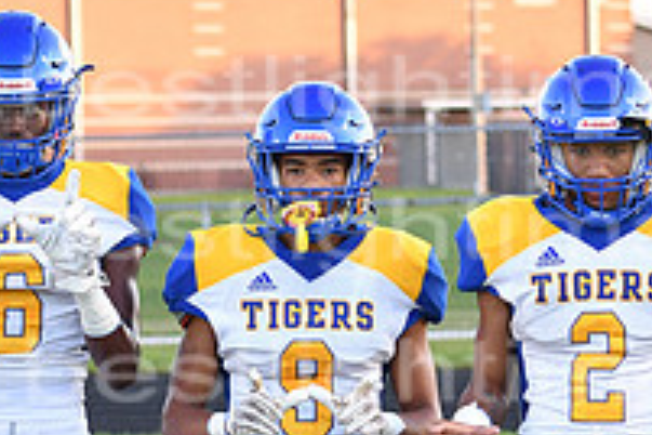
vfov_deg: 4.5
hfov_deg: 6.8
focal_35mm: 303
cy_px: 450
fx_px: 5487
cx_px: 454
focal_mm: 70
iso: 640
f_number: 4
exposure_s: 1/320
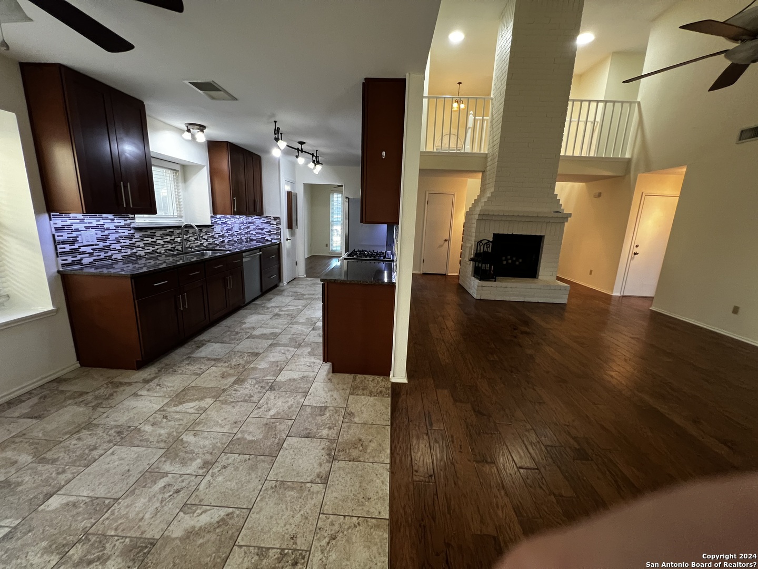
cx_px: 379
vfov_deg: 89.9
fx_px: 285
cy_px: 284
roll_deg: -2.3
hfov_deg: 106.2
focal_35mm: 13
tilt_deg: -12.8
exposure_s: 1/60
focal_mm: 1.57
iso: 500
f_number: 1.8
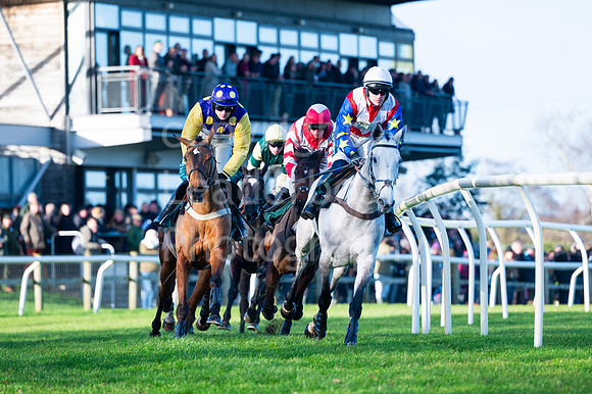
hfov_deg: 8.6
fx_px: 3921
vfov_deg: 5.8
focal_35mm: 239
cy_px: 185
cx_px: 311
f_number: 3.5
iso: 320
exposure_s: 1/1250
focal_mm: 200
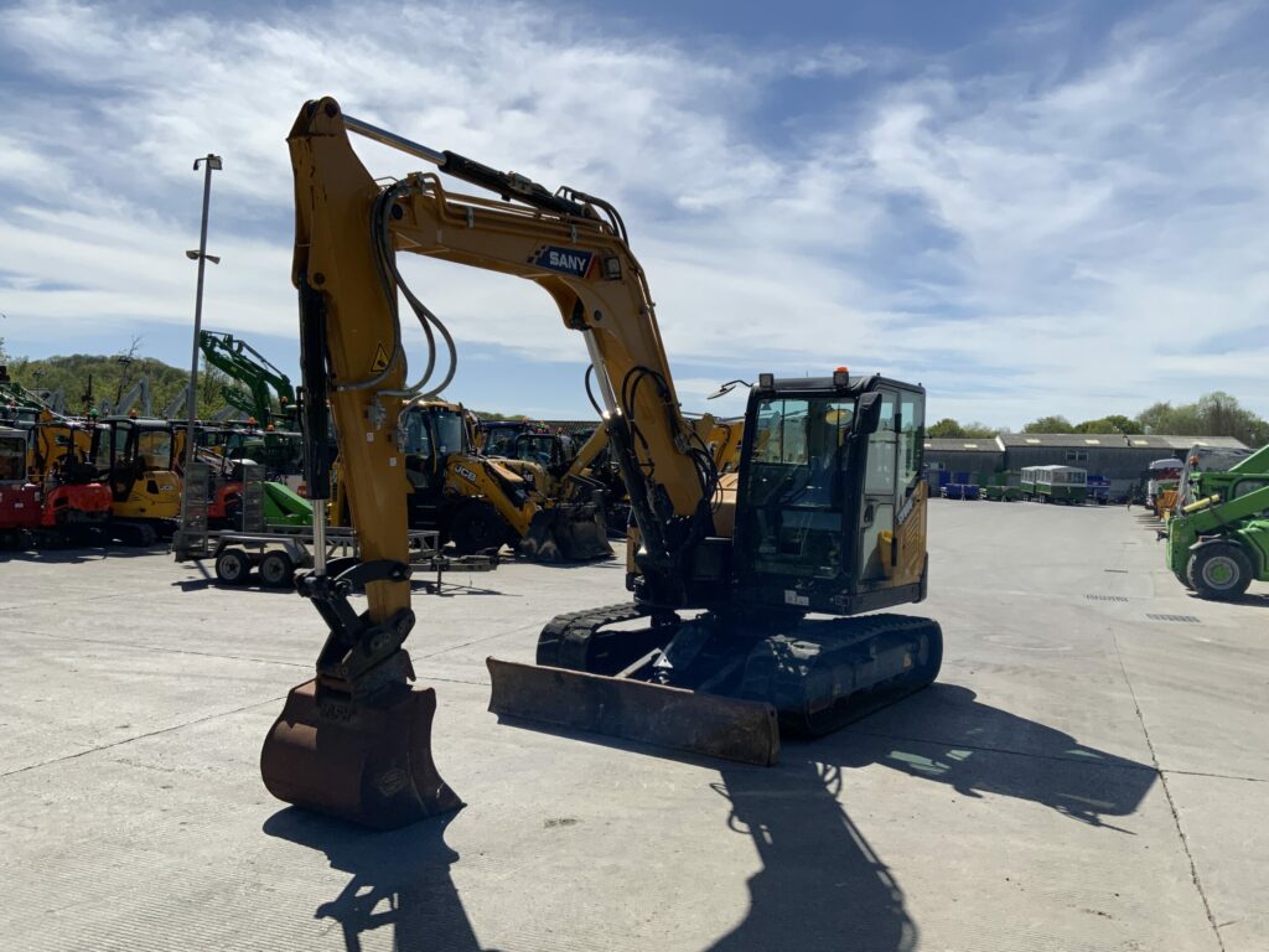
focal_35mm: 29
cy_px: 476
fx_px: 1063
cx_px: 634
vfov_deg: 48.2
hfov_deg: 61.7
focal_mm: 3
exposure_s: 1/4065
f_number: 1.8
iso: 20
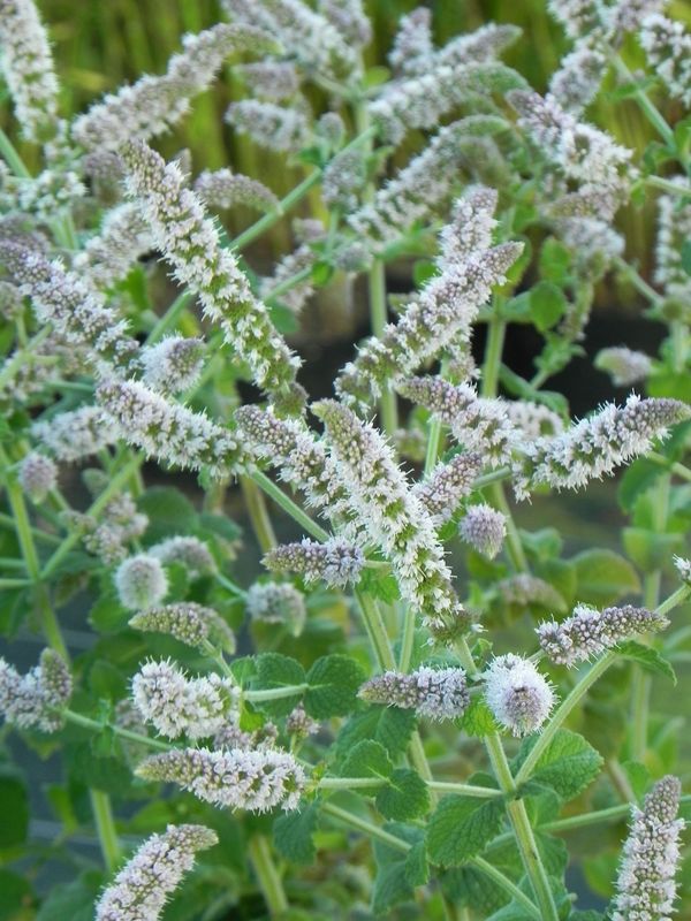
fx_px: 4897
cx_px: 346
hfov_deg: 8.1
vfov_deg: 10.7
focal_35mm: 184
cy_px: 460
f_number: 5
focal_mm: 32.7
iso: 160
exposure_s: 1/50
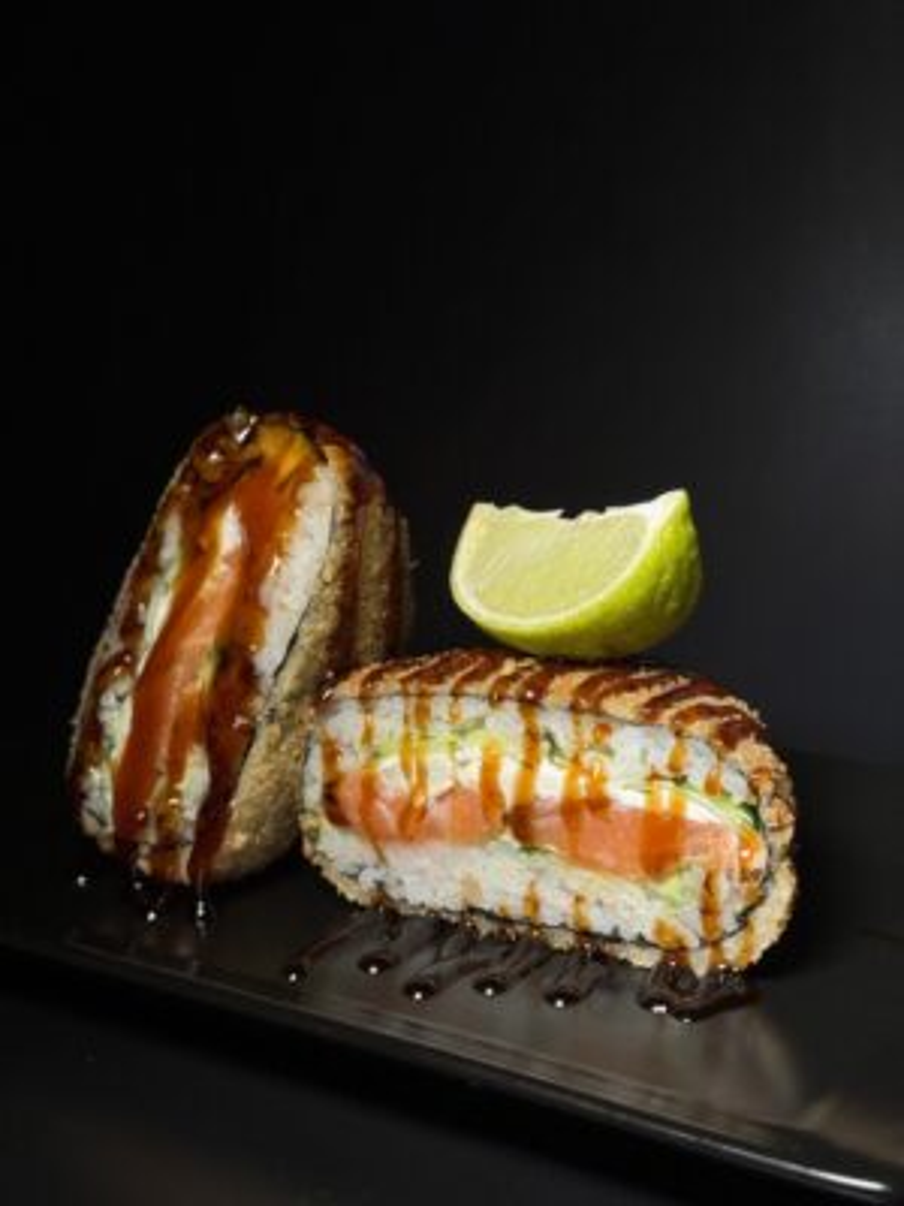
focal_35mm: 48
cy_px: 603
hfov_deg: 30.3
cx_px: 452
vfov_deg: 39.7
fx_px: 1671
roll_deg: +3.5
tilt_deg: -15.2
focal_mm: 6.76
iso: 64
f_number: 1.78
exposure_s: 1/1152
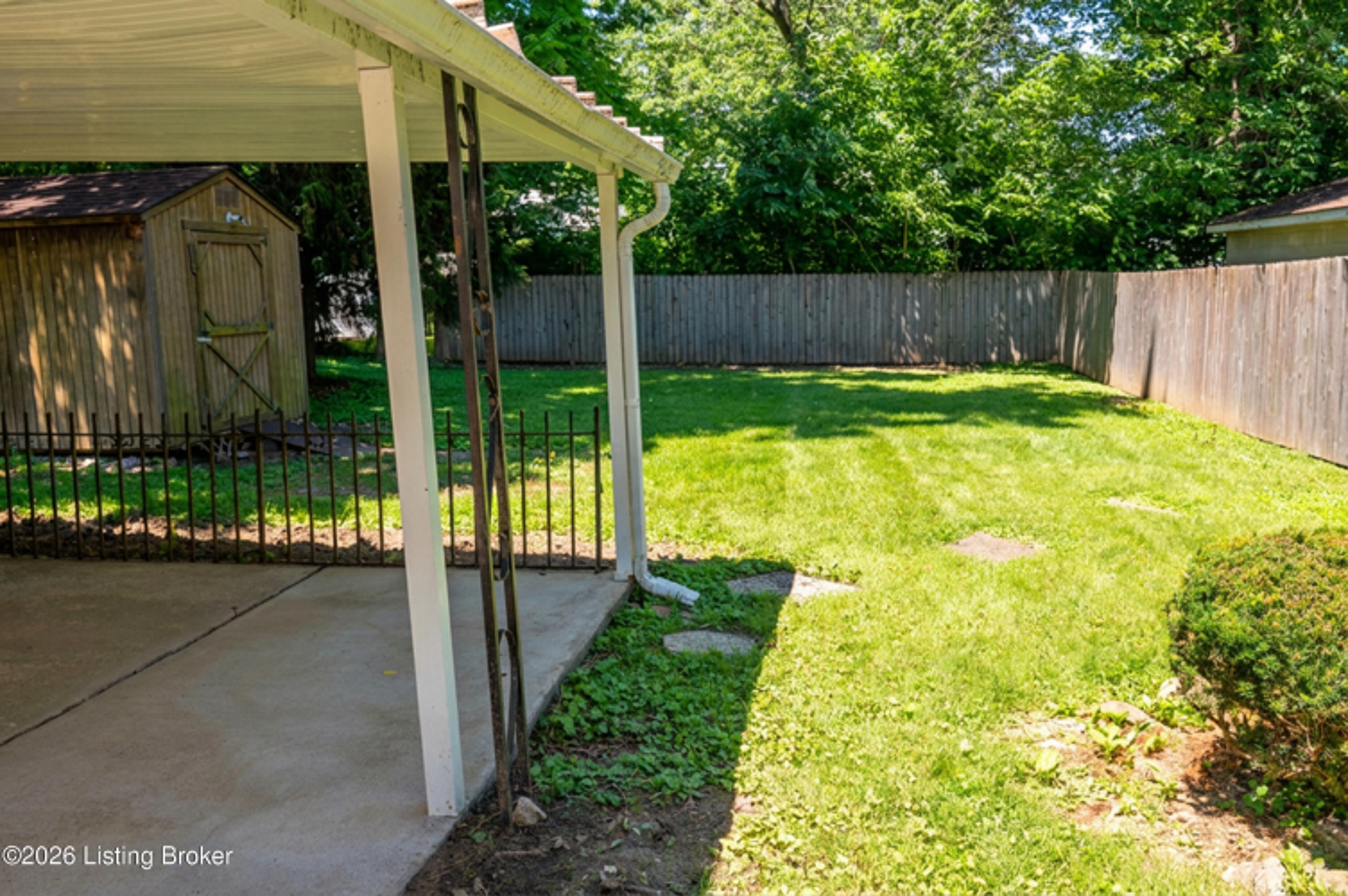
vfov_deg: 42.3
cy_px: 448
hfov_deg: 60.3
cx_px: 674
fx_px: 1160
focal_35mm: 31
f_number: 6.3
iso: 100
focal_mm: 31
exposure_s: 1/160
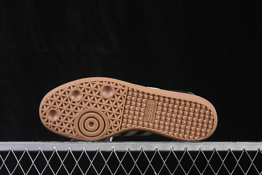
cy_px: 88
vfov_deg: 18.2
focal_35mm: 75
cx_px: 131
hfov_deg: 27.0
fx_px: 546
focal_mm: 50
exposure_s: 1/60
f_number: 7.1
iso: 160
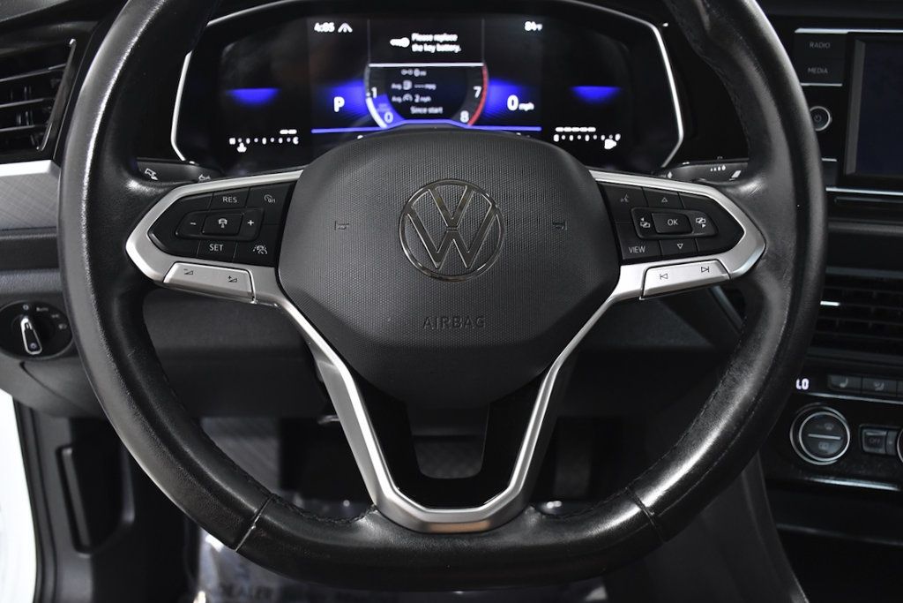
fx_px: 903
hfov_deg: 53.1
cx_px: 452
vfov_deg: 36.9
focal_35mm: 36
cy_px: 302
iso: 2000
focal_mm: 24
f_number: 5.6
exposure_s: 1/125
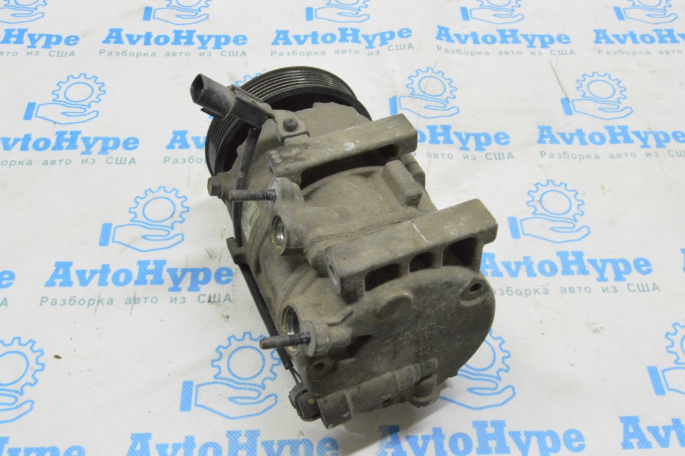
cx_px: 342
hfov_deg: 53.2
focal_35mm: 36
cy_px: 228
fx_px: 684
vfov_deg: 36.8
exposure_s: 1/15
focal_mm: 24
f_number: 20
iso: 6400
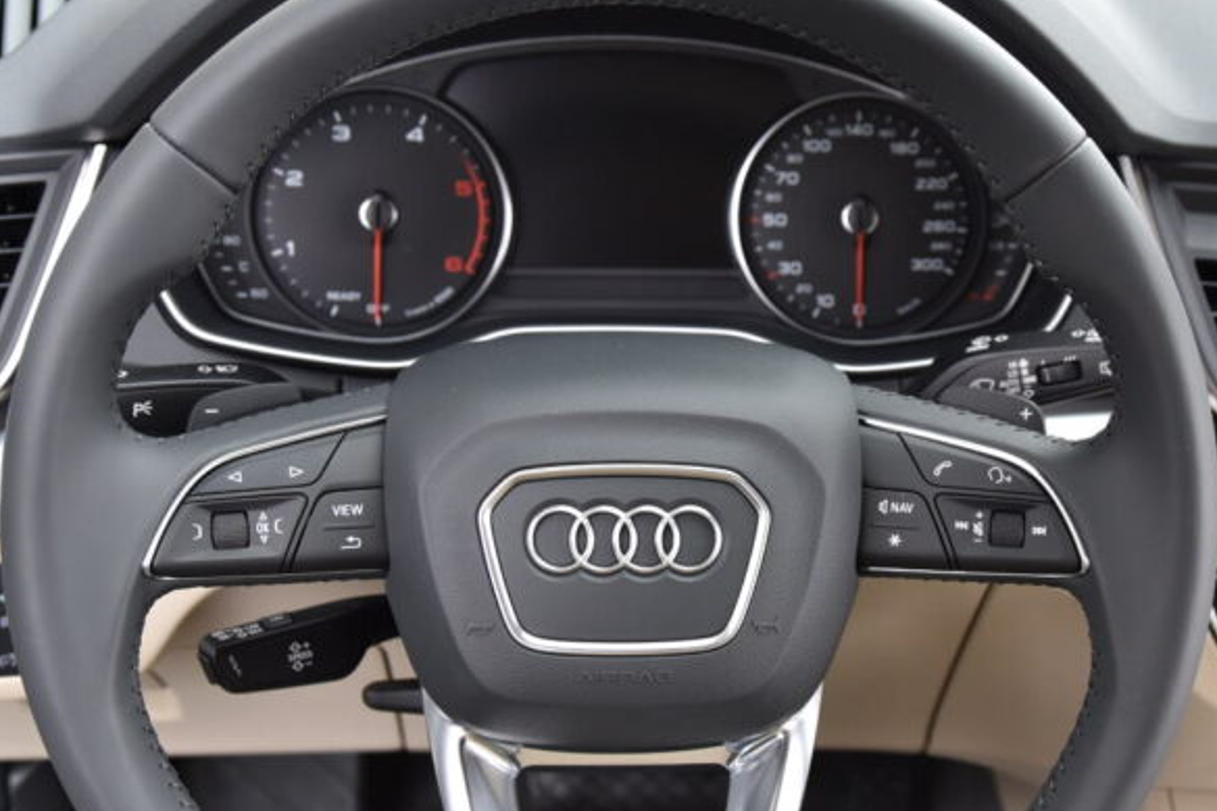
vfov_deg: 21.2
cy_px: 377
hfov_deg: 31.1
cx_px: 838
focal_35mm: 64
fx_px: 2163
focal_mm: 35
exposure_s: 1/50
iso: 800
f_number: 5
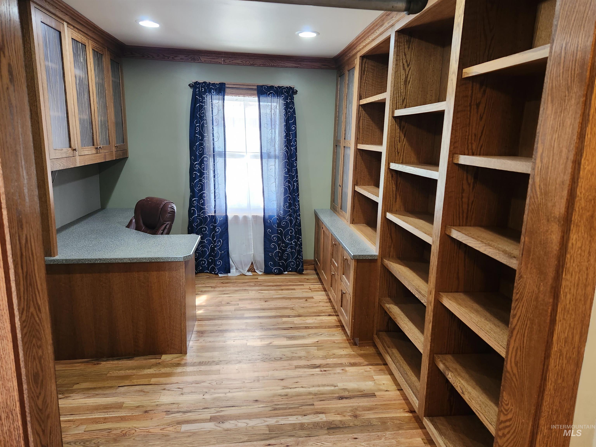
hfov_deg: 73.9
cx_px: 298
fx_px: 396
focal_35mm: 23
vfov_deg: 58.9
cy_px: 224
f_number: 1.8
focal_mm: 5.4
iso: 250
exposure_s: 1/34.3
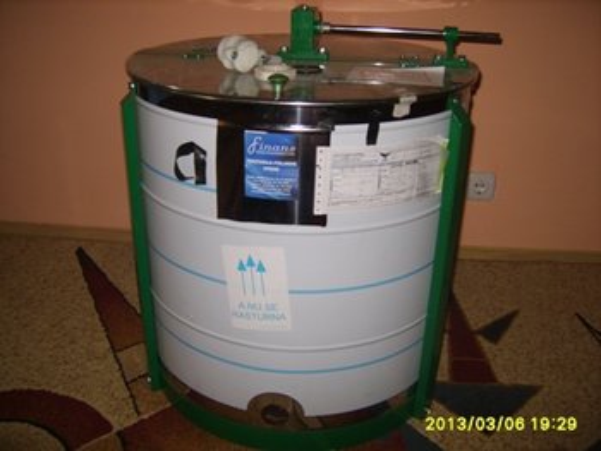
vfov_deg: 40.7
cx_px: 300
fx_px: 608
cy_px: 226
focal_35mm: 35
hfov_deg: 52.6
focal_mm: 7.4
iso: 100
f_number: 2.8
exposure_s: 1/30
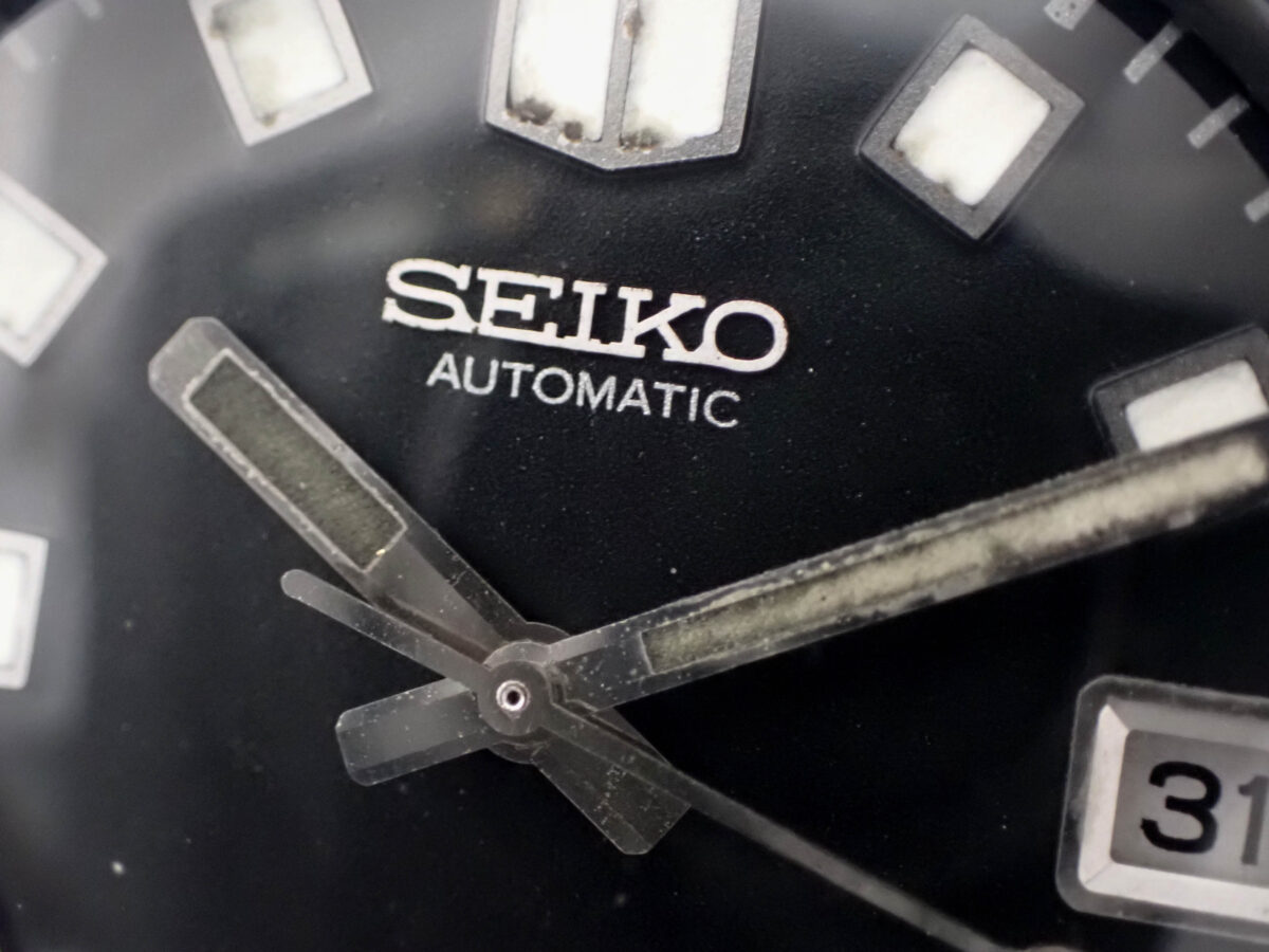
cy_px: 476
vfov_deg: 19.1
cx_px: 634
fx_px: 2823
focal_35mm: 77
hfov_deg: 25.3
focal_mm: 13.65
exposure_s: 1/20
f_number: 4.1
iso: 1600
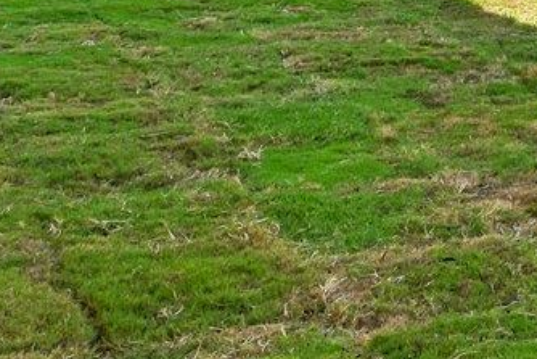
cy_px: -266
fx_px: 1462
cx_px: 1404
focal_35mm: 98
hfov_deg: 13.2
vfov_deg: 12.8
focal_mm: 16
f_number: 8
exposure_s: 1/400
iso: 100
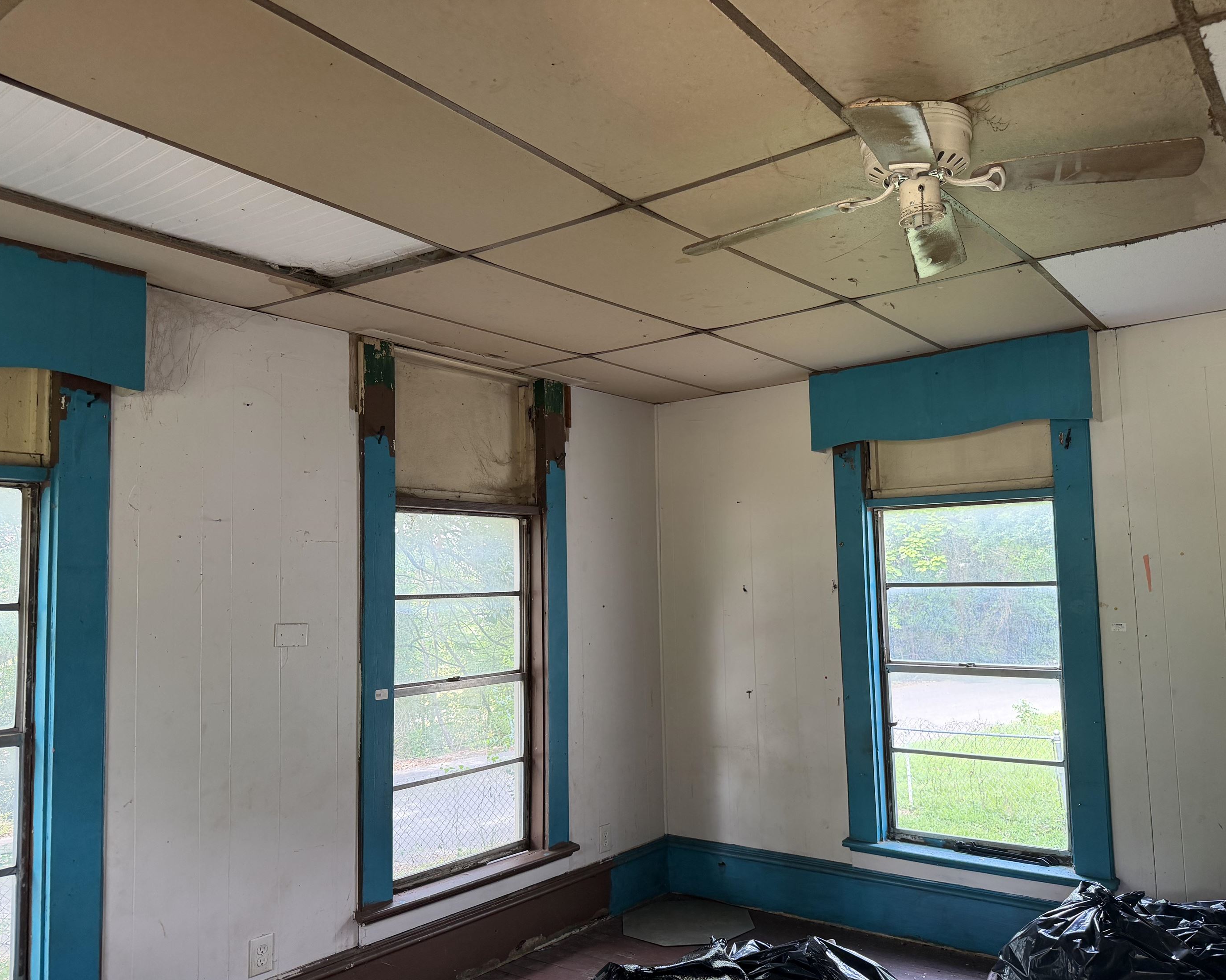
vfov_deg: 54.9
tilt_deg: +5.3
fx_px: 943
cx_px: 668
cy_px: 508
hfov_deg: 65.9
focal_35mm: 26
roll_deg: +1.3
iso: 200
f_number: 1.78
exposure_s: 1/121
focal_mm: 6.76
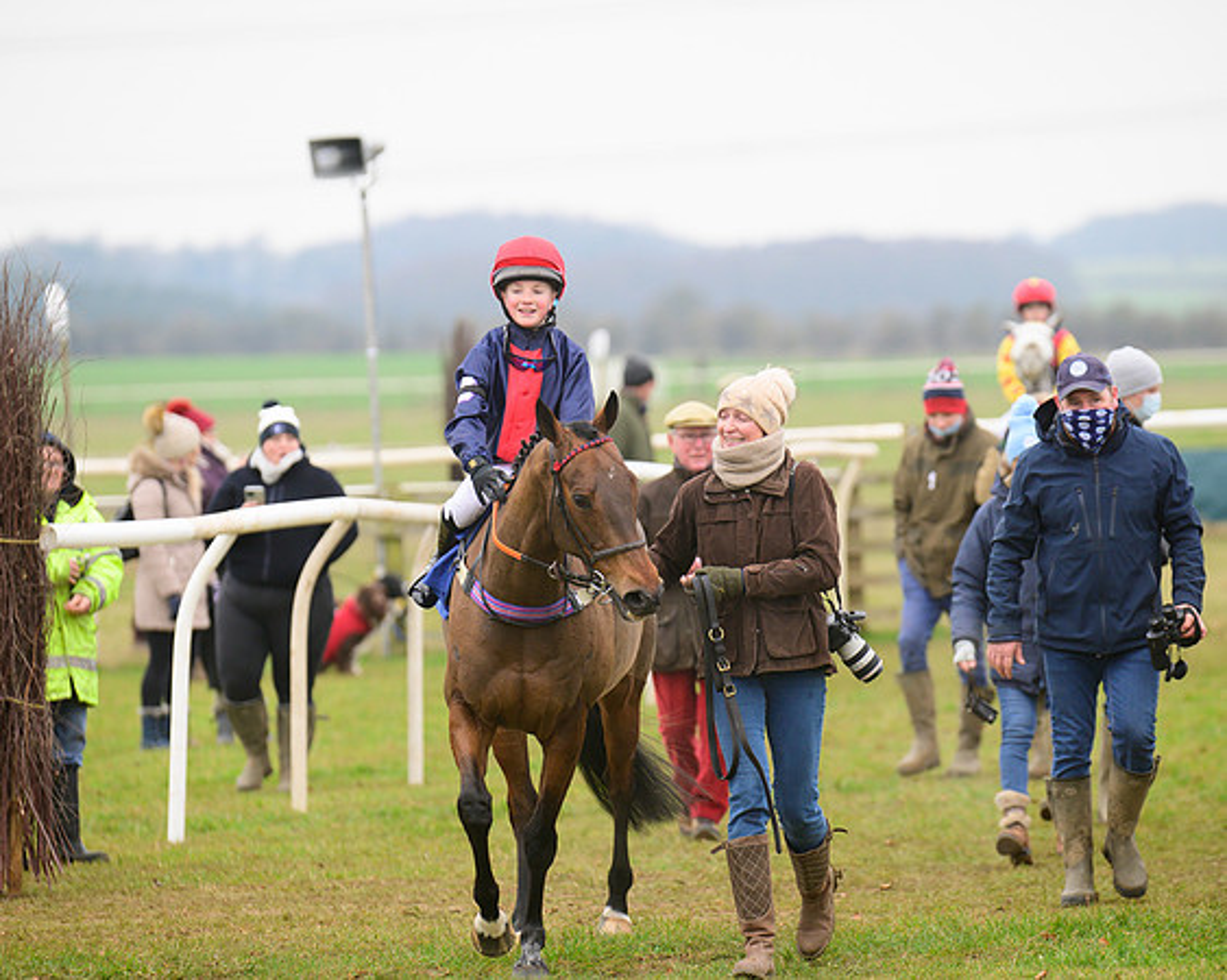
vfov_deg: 5.7
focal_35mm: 271
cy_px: 490
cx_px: 614
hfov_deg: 7.1
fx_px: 9824
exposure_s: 1/400
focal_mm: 240
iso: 1250
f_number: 5
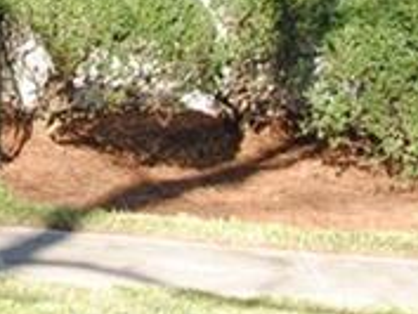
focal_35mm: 184
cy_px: -189
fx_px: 2223
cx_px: -118
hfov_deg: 10.5
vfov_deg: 7.9
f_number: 5.6
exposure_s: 1/125
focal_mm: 22
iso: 100
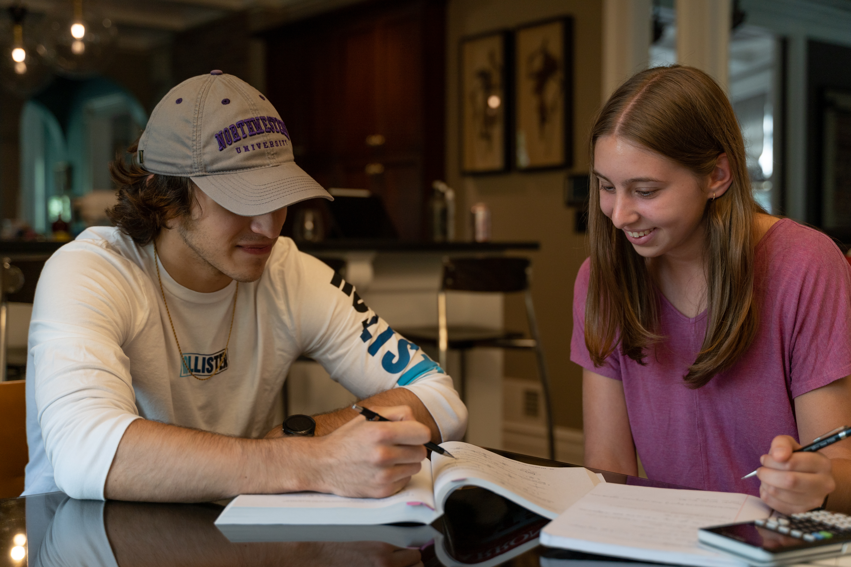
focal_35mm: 45
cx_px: 426
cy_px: 284
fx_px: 1064
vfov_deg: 29.9
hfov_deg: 43.6
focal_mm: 45
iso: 320
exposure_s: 1/250
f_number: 2.8
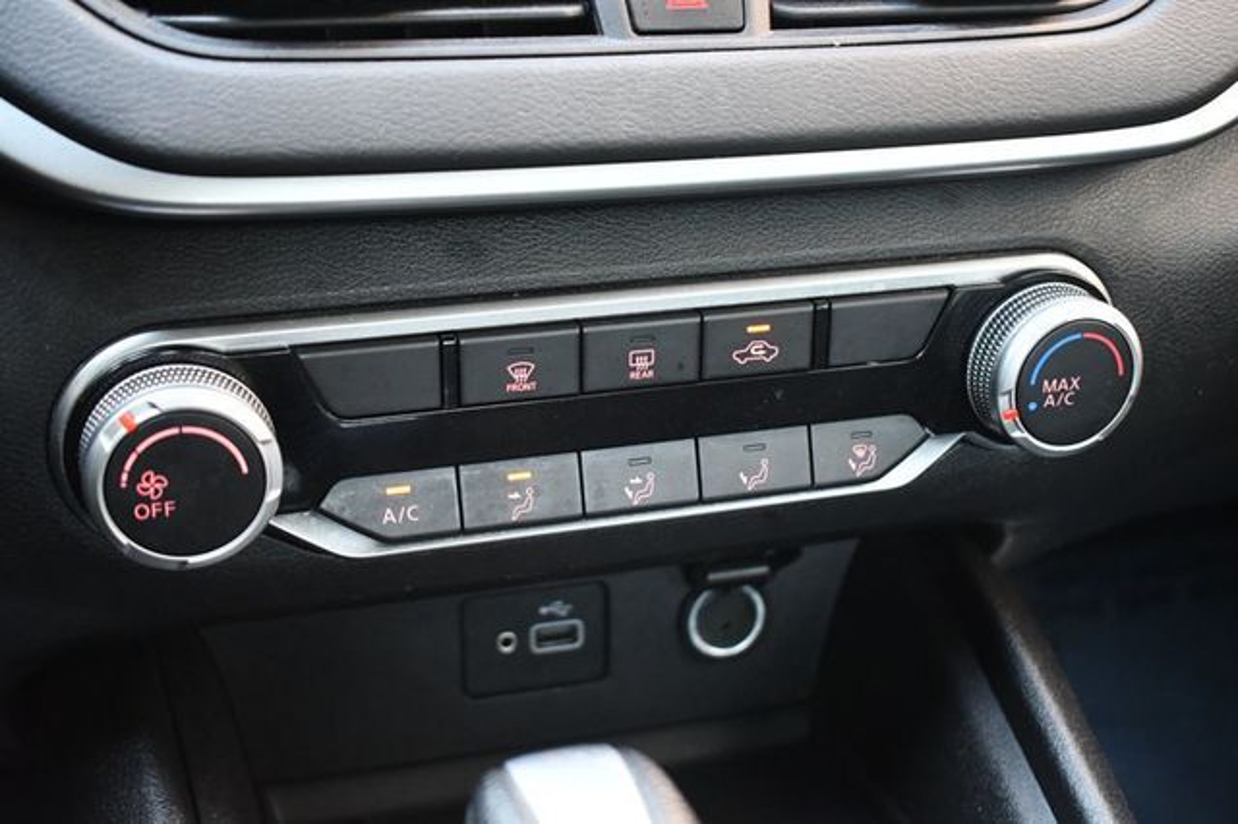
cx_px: 619
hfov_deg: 41.1
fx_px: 1650
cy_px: 412
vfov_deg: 28.0
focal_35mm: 48
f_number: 4.5
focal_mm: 32
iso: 3200
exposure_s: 1/60
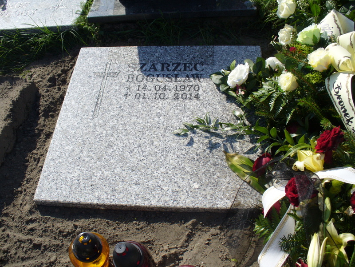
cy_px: 134
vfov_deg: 38.7
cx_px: 178
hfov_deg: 50.1
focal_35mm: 37
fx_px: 379
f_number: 5.6
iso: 80
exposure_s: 1/400
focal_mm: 6.1
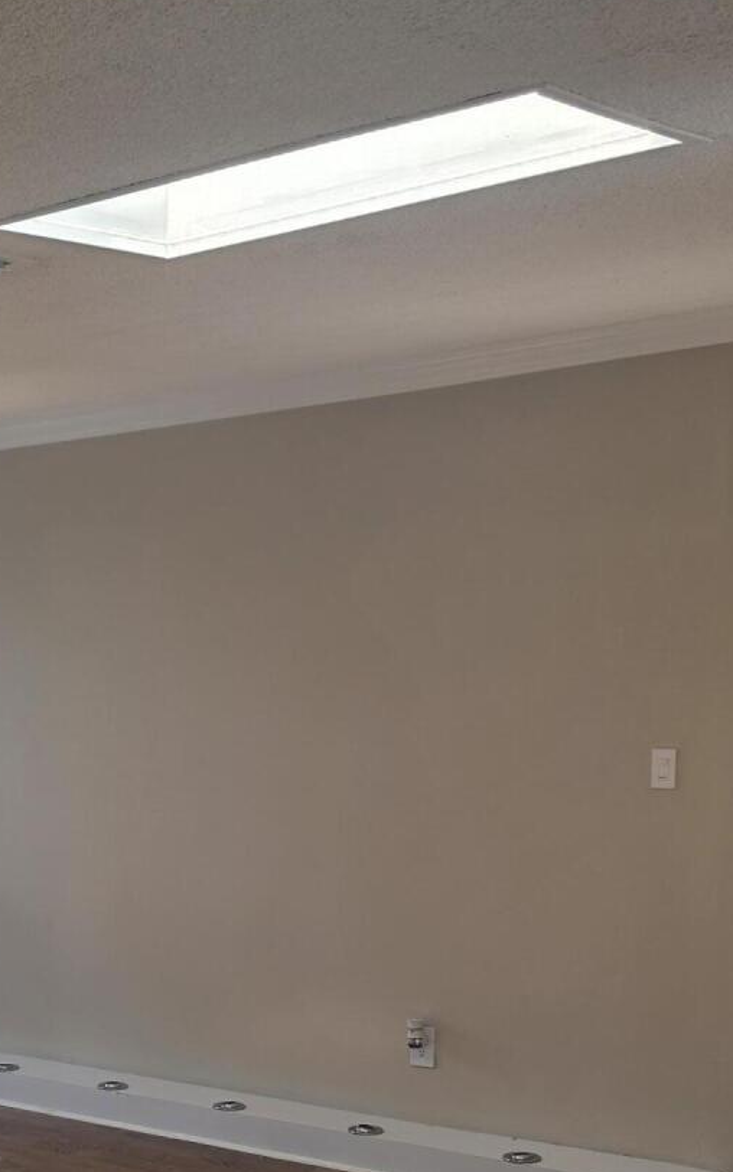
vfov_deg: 33.0
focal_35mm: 60
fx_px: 1918
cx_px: -71
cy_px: 937
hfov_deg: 20.6
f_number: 1.7
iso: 50
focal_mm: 6.3
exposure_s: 1/120
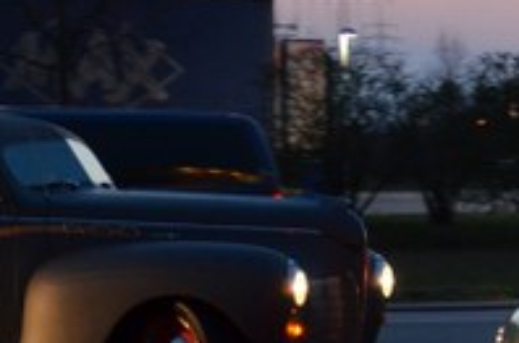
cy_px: 351
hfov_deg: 9.3
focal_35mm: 212
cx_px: 902
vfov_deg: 6.4
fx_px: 3049
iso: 1600
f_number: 4.5
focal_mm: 35
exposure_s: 1/30
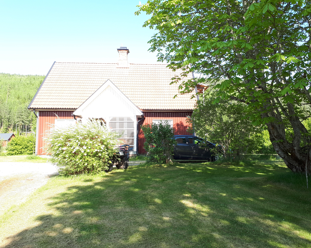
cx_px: 168
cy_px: 121
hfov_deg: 60.4
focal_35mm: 29
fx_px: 267
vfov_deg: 50.0
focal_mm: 3.6
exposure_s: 1/269
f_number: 1.9
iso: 40
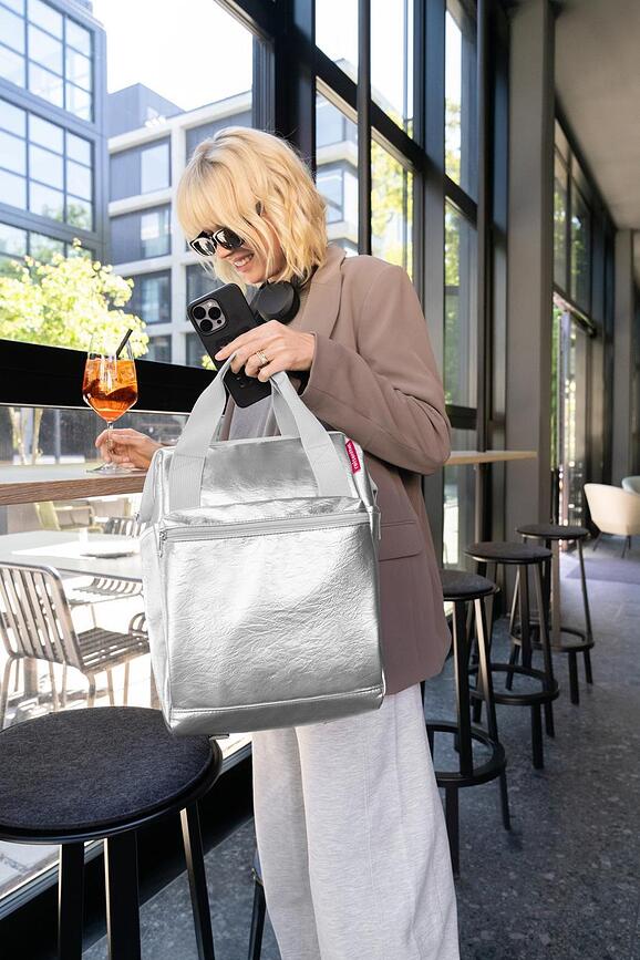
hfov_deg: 53.1
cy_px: 480
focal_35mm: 24
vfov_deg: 73.7
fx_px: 640
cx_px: 320
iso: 3200
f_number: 5
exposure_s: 1/500
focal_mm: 24
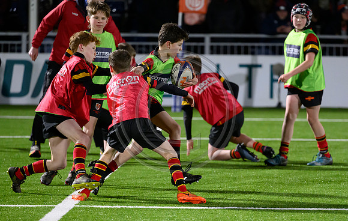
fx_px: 2602
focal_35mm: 273
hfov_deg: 7.7
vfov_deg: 4.9
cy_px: 160
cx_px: 198
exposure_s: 1/1250
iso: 6400
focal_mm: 195
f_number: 3.2
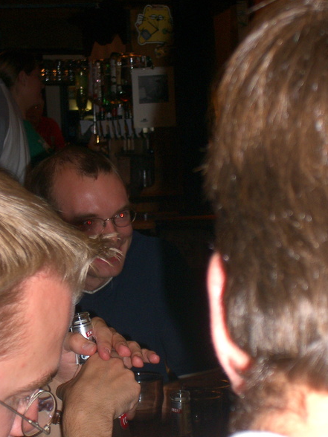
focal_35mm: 106
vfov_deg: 18.5
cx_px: 163
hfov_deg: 14.0
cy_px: 218
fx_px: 1339
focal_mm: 17.4
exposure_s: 1/40
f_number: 4.8
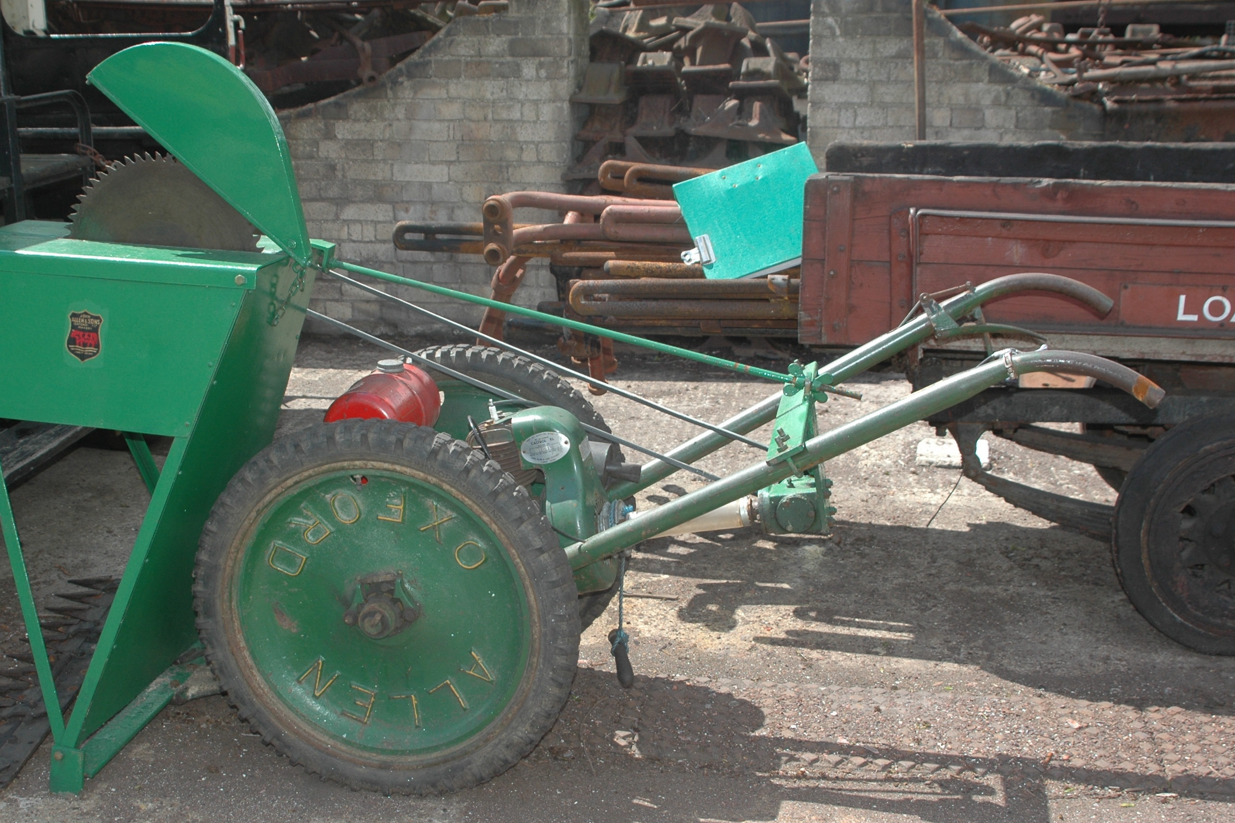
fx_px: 1406
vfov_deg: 32.6
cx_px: 549
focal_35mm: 41
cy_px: 443
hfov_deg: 47.3
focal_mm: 24
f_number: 4
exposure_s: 1/500
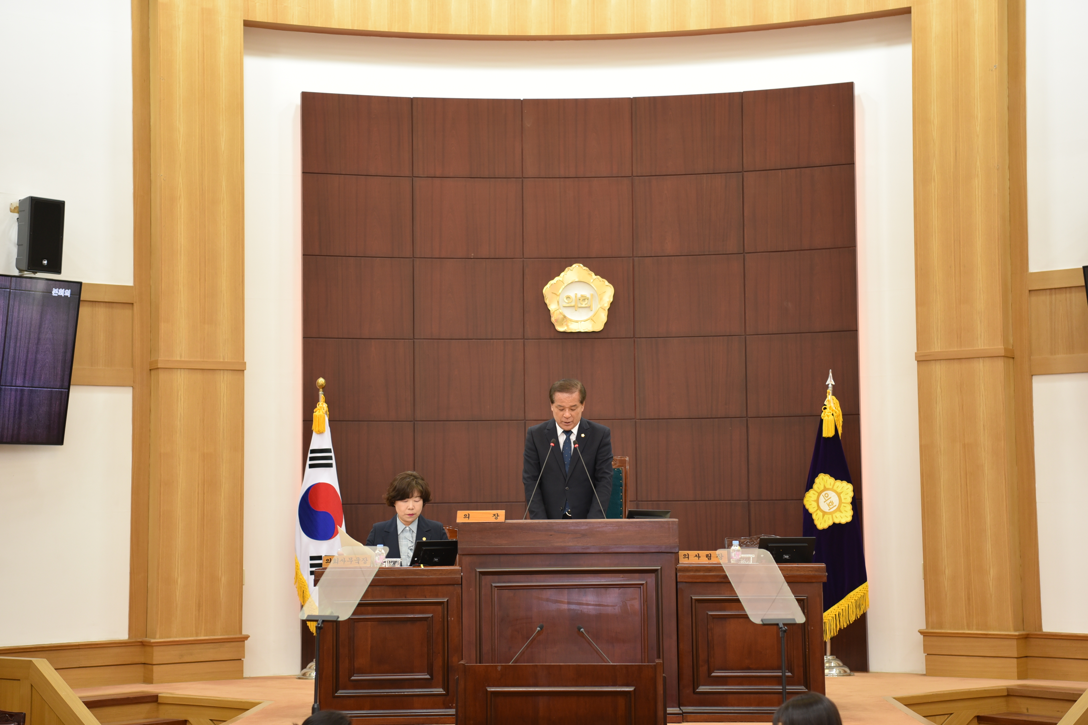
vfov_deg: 19.5
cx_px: 544
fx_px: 2115
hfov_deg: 28.8
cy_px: 362
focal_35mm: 70
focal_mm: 70
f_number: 3.2
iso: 800
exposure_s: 1/60
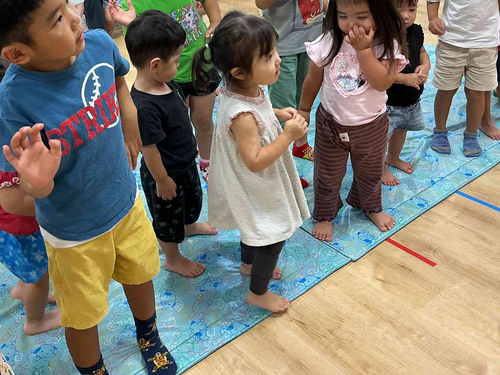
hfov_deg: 44.7
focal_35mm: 42
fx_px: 607
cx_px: 220
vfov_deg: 34.0
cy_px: 119
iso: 50
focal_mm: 3
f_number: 1.8
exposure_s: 1/60
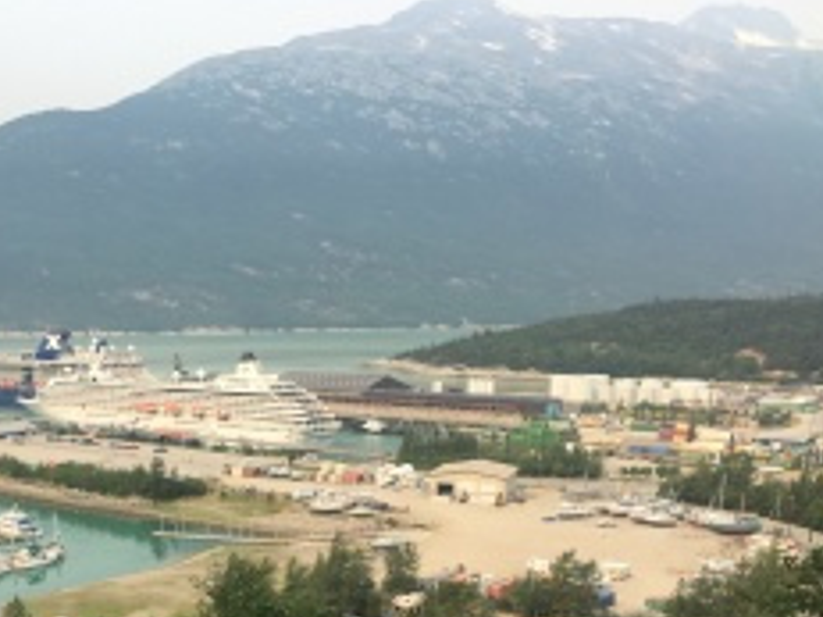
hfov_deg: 40.5
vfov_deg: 30.9
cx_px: 246
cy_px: 471
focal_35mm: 46
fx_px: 1093
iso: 25
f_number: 2.2
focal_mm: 4.15
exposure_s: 1/1099
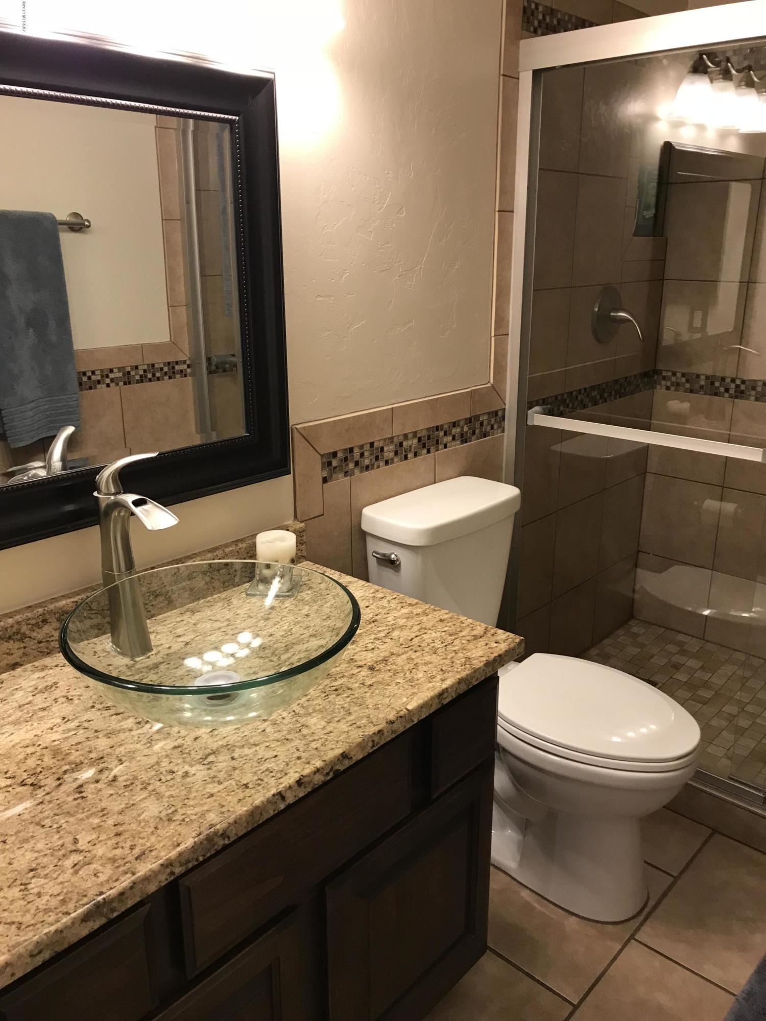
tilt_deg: -17.6
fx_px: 826
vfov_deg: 63.4
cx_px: 383
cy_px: 510
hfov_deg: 49.7
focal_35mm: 28
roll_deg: -0.7
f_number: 1.8
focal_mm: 3.99
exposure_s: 1/20
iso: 40
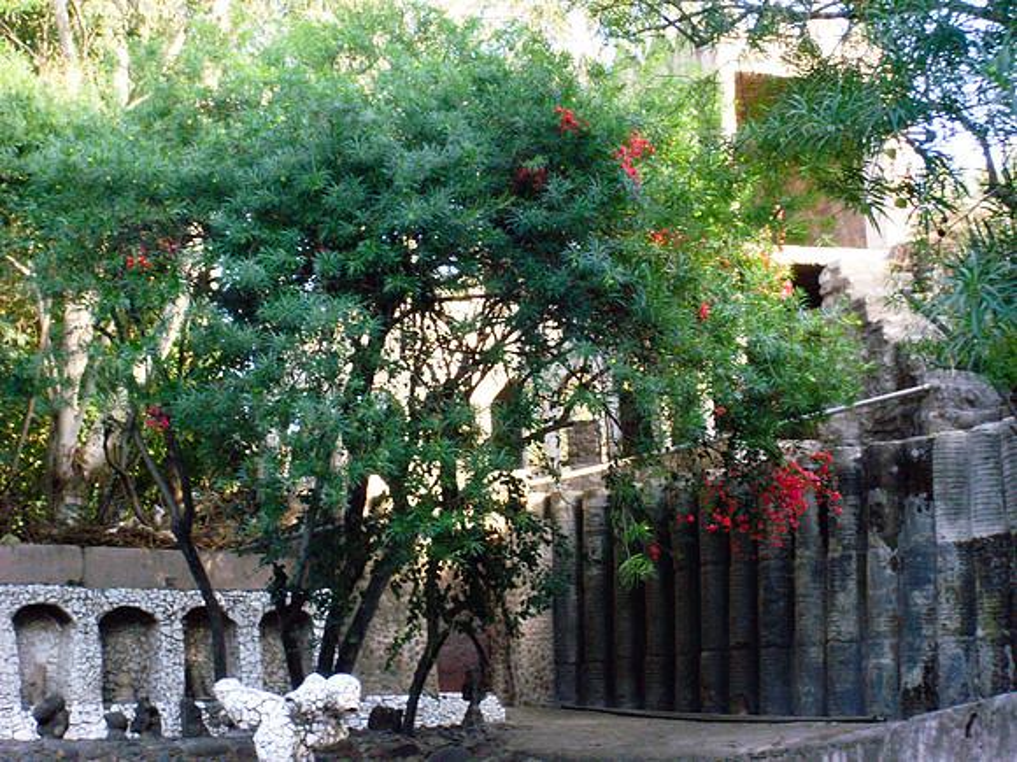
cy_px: 381
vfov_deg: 14.4
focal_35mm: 103
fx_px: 3026
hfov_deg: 19.1
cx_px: 508
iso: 320
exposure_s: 1/90
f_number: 5.2
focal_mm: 17.1
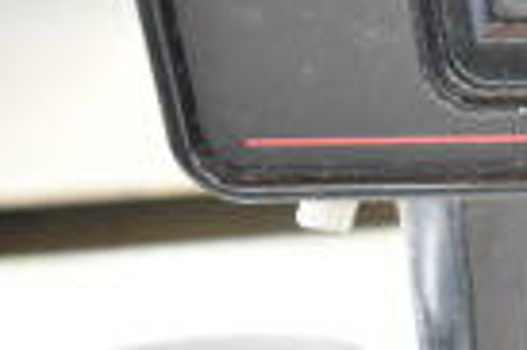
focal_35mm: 134
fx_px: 1959
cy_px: -190
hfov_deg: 13.2
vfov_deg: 9.9
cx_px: 1066
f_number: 3.5
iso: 8000
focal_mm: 20
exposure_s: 1/30
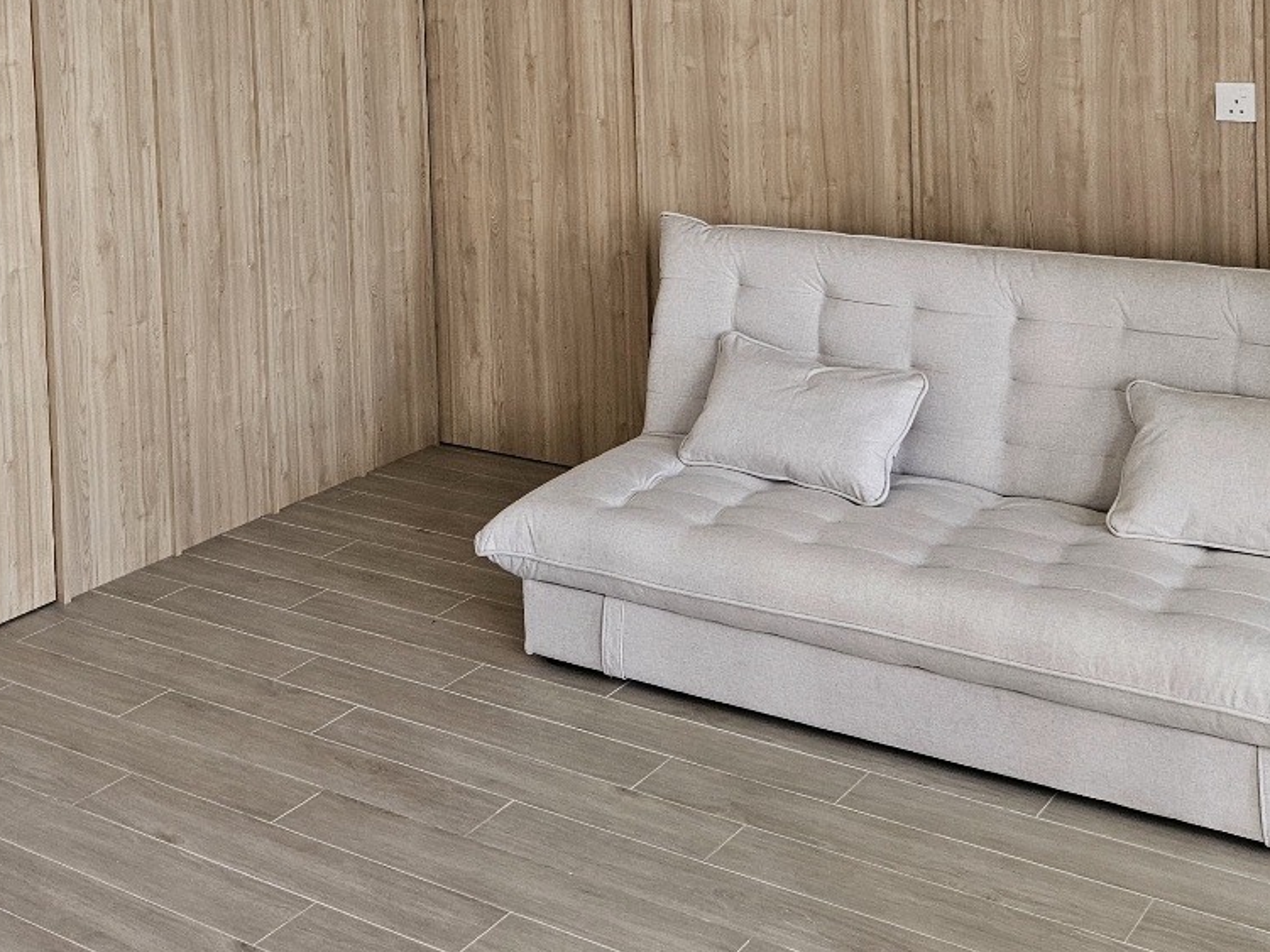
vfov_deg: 28.0
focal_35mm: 49
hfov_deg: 38.8
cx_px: 523
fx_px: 1797
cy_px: 19
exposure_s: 1/100
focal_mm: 5.4
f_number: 1.8
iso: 400
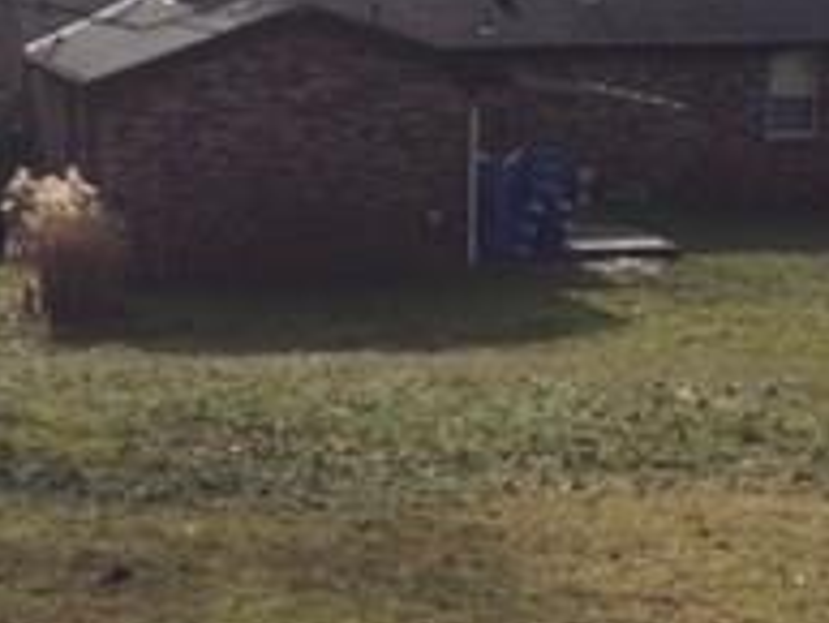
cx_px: 331
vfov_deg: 15.4
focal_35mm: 96
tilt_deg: -10.6
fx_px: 2300
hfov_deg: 20.4
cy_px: 382
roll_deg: -0.5
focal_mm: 4.15
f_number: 2.2
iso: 32
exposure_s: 1/1582
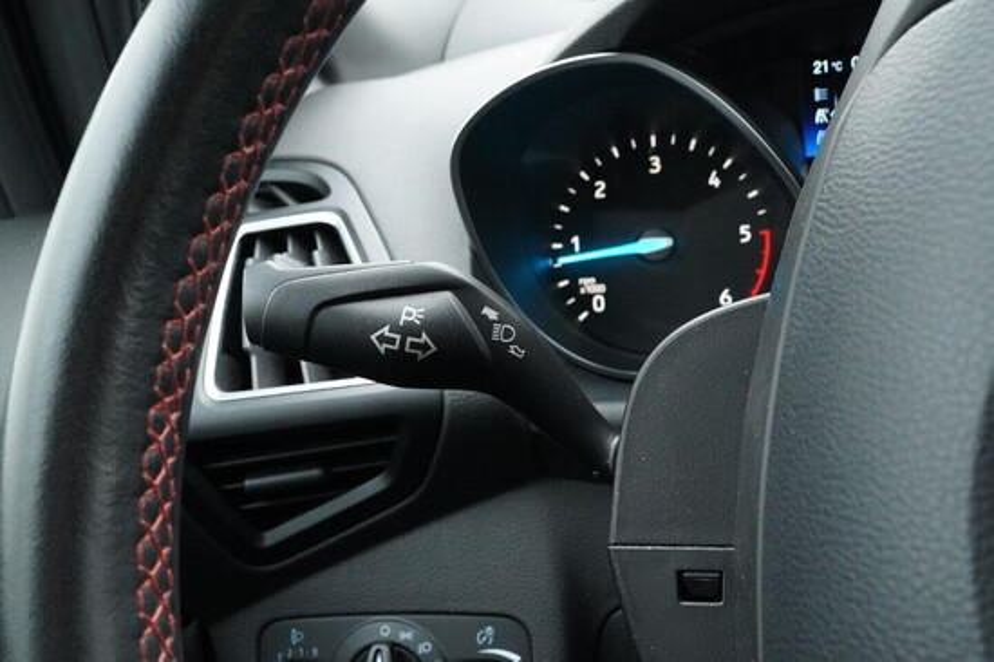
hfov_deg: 53.2
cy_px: 331
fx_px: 993
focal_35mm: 36
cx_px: 497
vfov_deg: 36.8
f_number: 9
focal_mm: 24
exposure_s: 1/100
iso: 6400
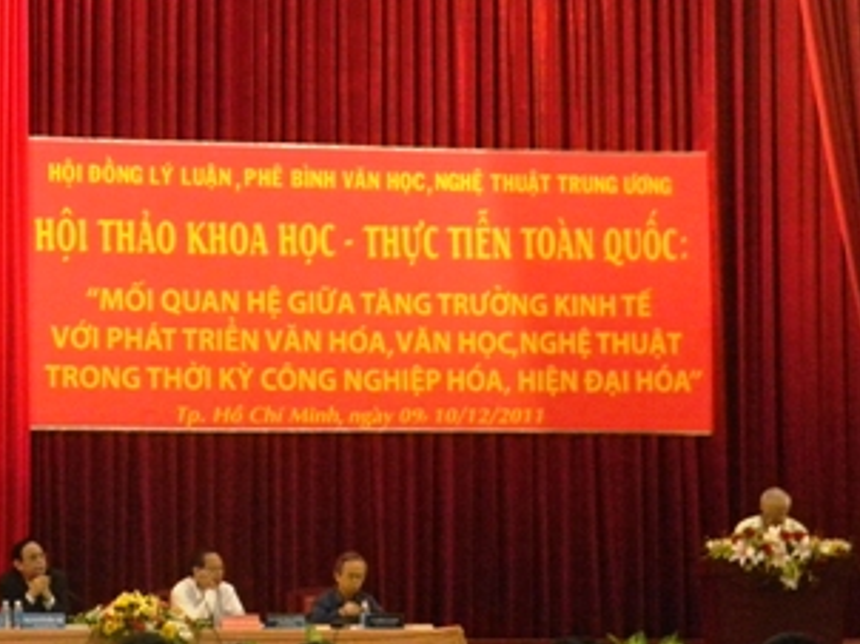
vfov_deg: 9.5
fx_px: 3873
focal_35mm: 156
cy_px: 407
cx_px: 231
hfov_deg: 12.6
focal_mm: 19
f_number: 4.7
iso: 800
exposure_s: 1/30
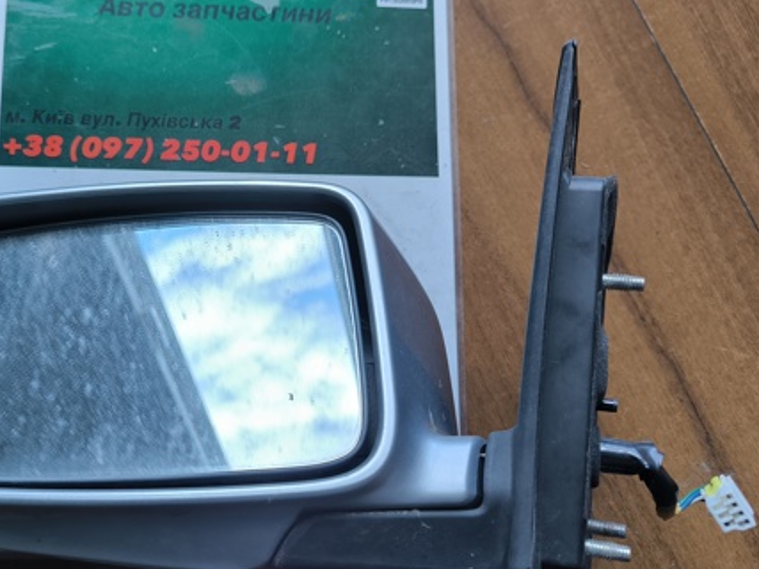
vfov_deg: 39.6
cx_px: 245
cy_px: 251
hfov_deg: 50.3
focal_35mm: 36
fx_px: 789
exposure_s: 1/100
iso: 125
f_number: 1.9
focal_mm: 6.92
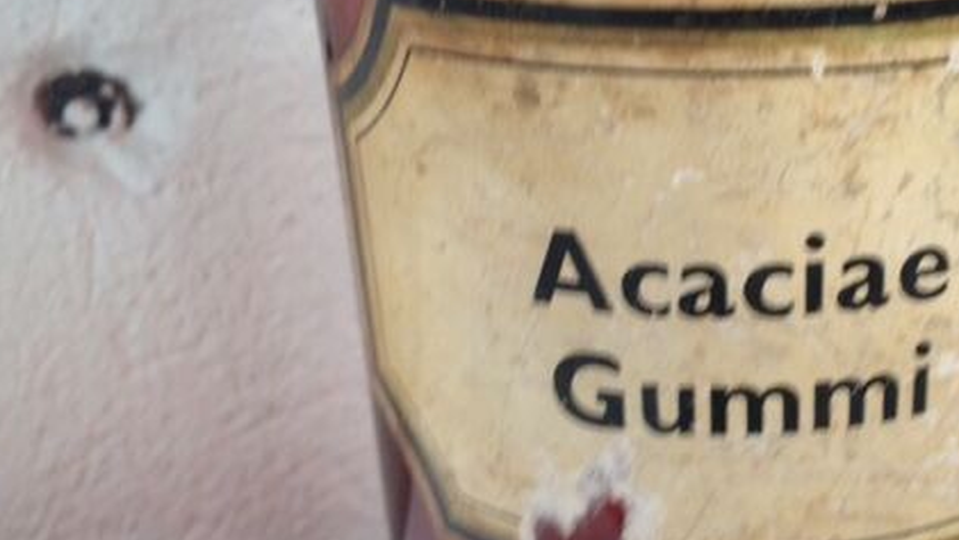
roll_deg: +0.6
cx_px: 704
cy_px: 292
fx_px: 1221
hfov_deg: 41.8
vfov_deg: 24.9
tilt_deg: -22.0
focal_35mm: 48
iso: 100
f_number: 2.2
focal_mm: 4.15
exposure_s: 1/33
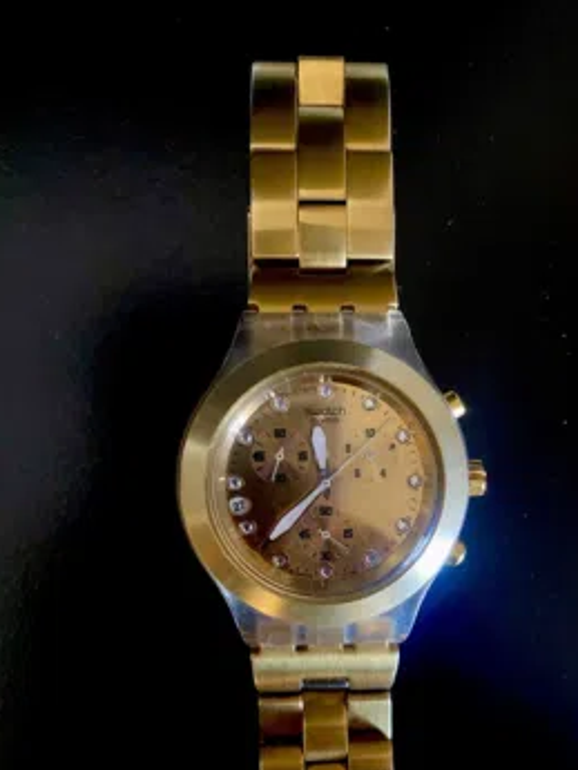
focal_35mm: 29
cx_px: 330
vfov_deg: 61.4
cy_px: 437
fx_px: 645
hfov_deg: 48.1
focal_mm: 4.25
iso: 640
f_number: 1.8
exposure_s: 1/25
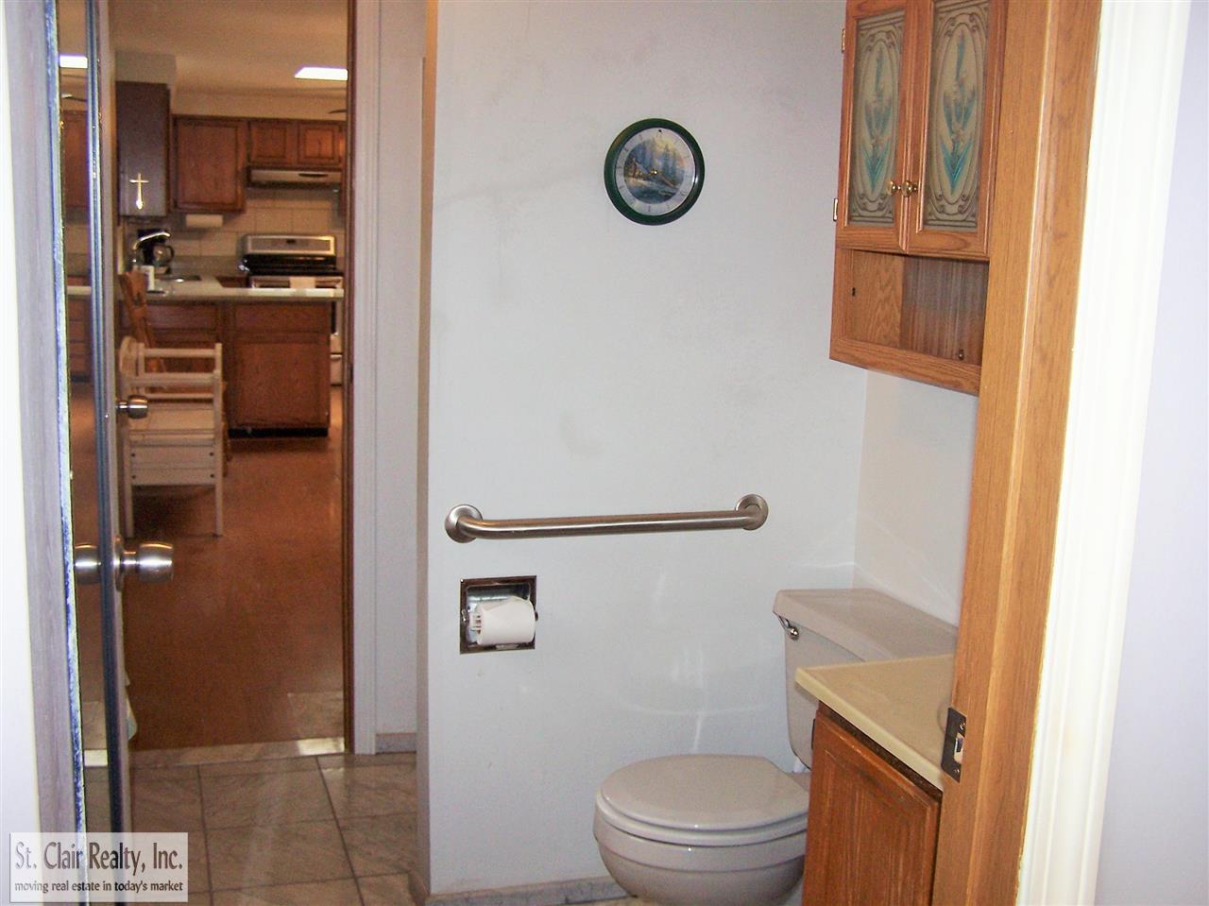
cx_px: 604
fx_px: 1327
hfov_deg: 49.0
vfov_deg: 37.7
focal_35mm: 38
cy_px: 453
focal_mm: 6.3
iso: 140
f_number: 2.8
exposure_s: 1/60
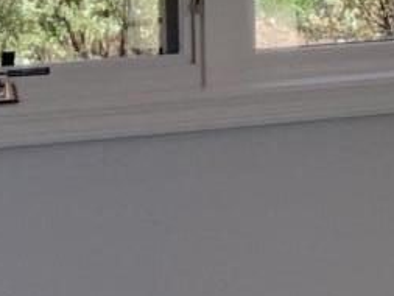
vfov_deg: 6.4
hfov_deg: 7.2
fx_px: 2608
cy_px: -111
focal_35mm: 229
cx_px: 1361
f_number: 1.8
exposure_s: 1/156
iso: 16
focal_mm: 3
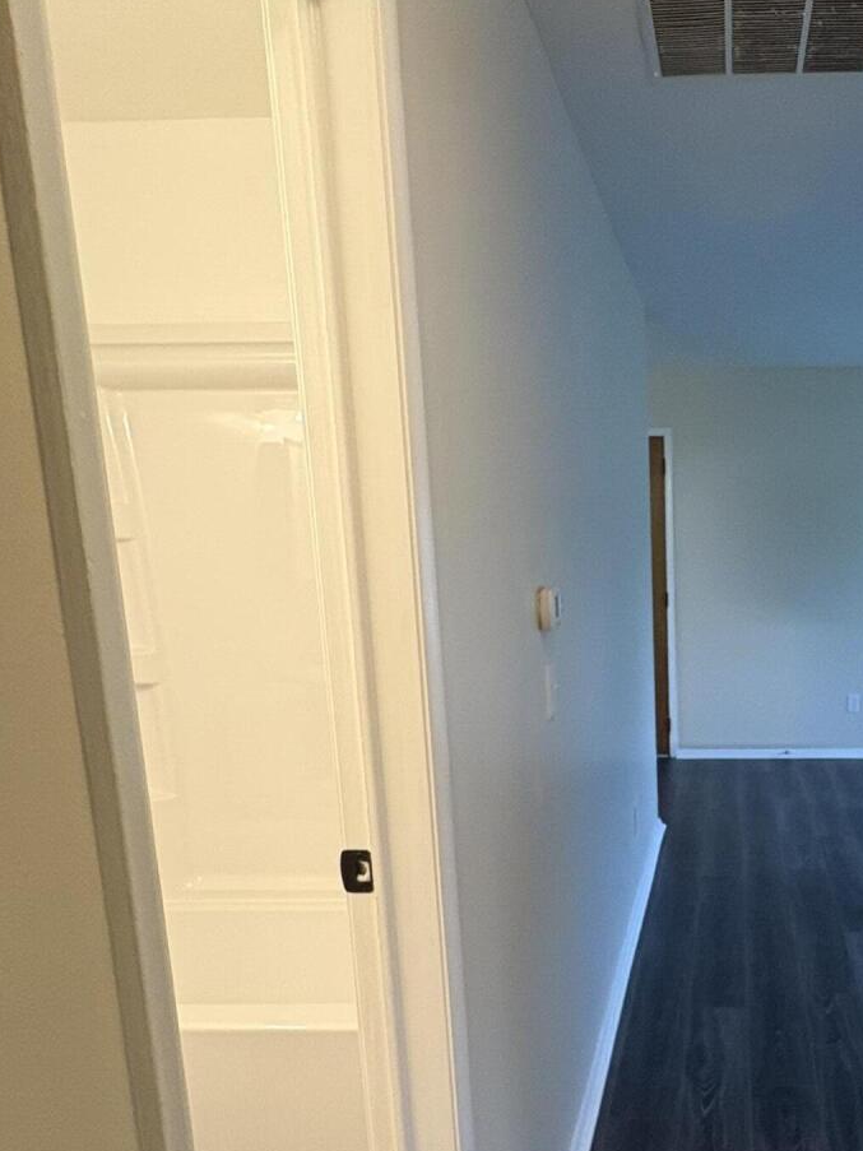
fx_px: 1031
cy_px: 752
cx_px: 711
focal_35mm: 31
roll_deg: +0.4
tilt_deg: -10.7
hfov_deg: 43.0
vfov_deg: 57.3
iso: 320
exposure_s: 1/60
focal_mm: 2.22
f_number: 2.2
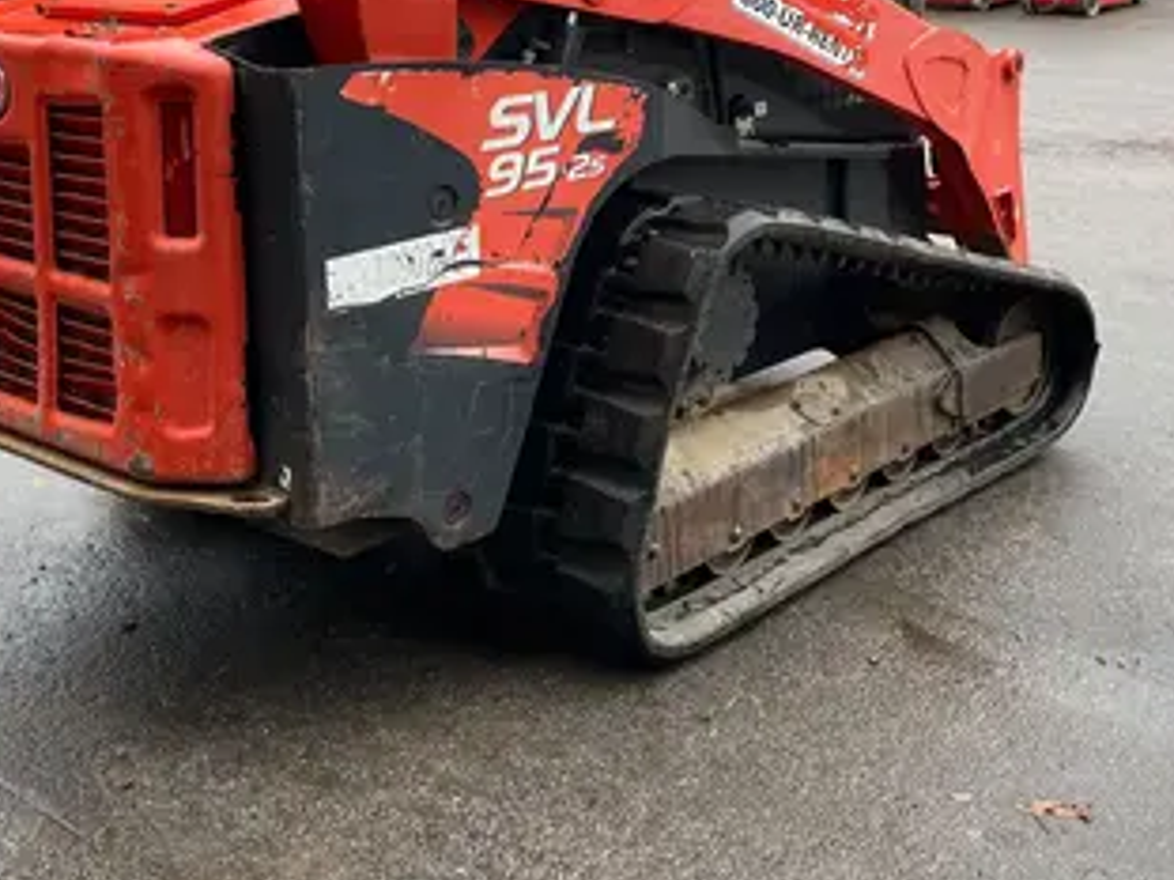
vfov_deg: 30.7
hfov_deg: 41.1
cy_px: 179
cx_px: 679
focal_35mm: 46
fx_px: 1559
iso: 125
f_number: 1.6
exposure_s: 1/121
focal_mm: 4.2
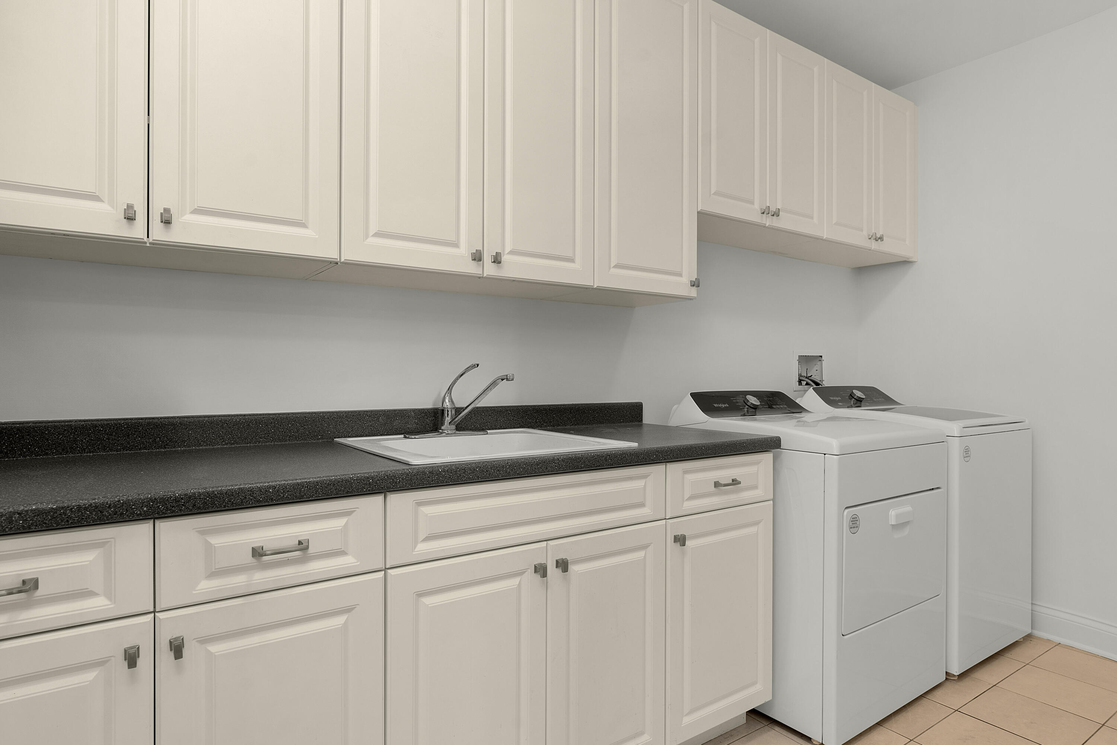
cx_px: 558
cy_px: 372
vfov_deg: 61.9
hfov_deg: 84.0
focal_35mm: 20
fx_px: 621
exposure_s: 1/160
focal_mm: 20
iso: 320
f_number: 7.1
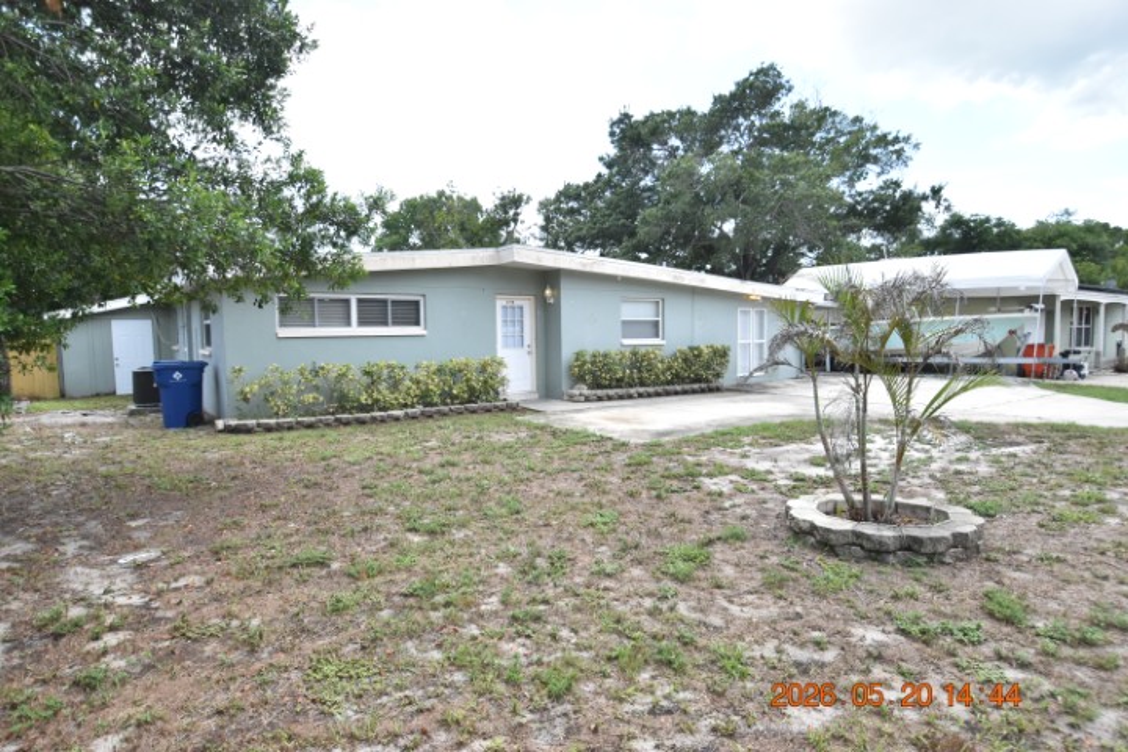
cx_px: 564
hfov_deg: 85.4
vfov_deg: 63.2
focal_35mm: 20
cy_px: 376
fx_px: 611
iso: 800
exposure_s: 1/2000
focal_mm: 13
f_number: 3.8
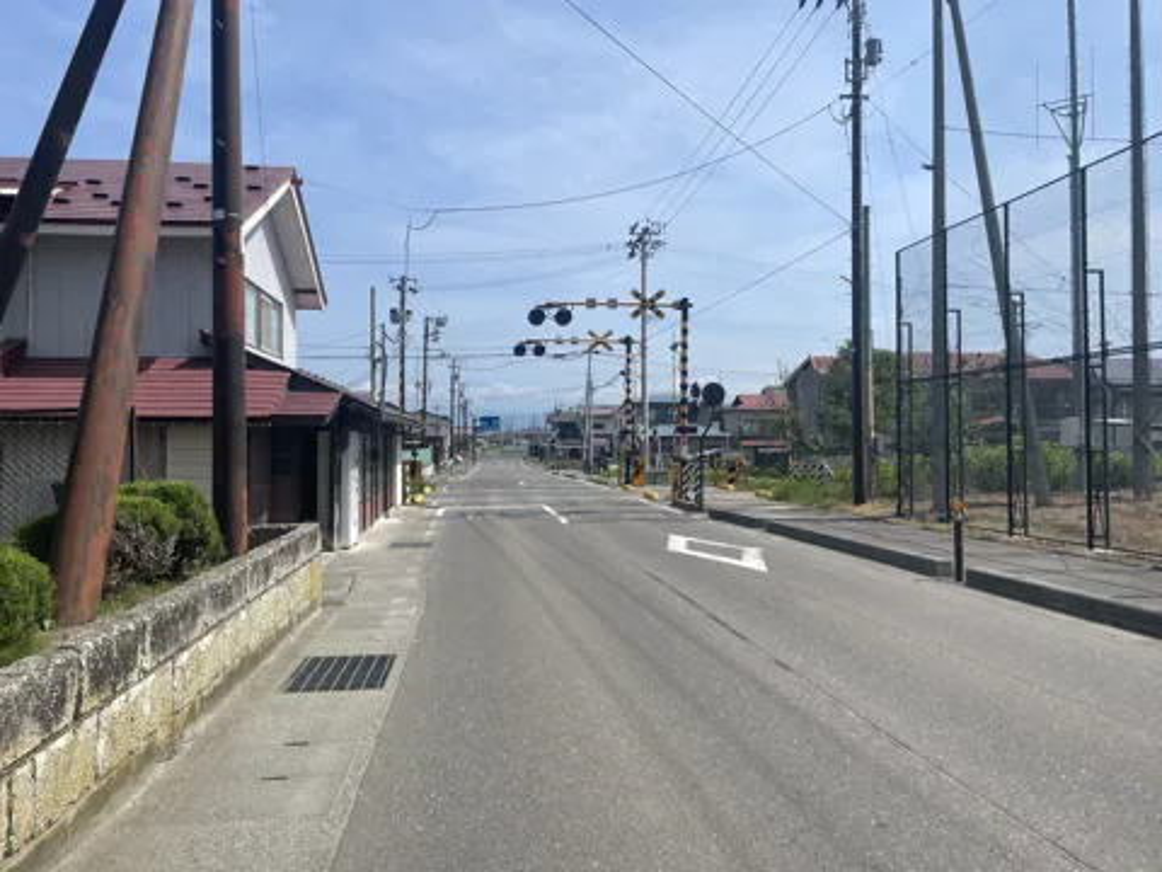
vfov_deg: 53.1
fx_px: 873
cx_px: 581
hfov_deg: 67.3
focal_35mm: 26
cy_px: 436
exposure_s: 1/4651
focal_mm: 4.2
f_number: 1.6
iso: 32
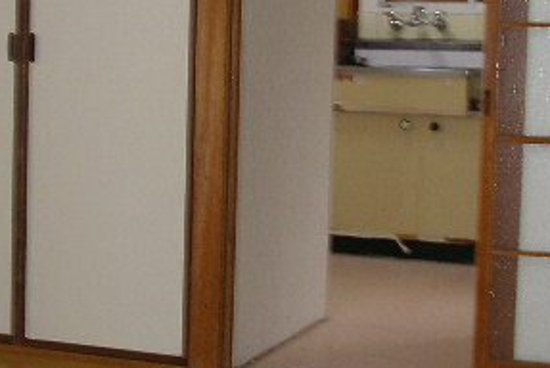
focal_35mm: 88
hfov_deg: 22.9
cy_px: 148
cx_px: 146
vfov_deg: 15.6
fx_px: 1346
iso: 100
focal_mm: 5.8
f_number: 2.9
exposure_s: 1/30
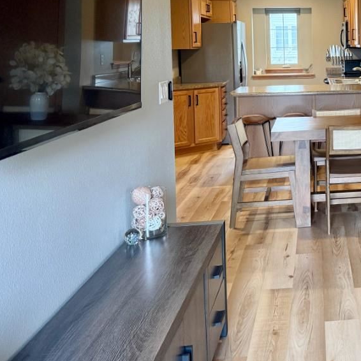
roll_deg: +0.6
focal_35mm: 48
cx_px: 395
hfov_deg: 31.4
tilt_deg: -2.2
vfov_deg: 34.1
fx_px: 566
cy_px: 64
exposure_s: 1/60
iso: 250
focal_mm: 6.76
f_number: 1.78
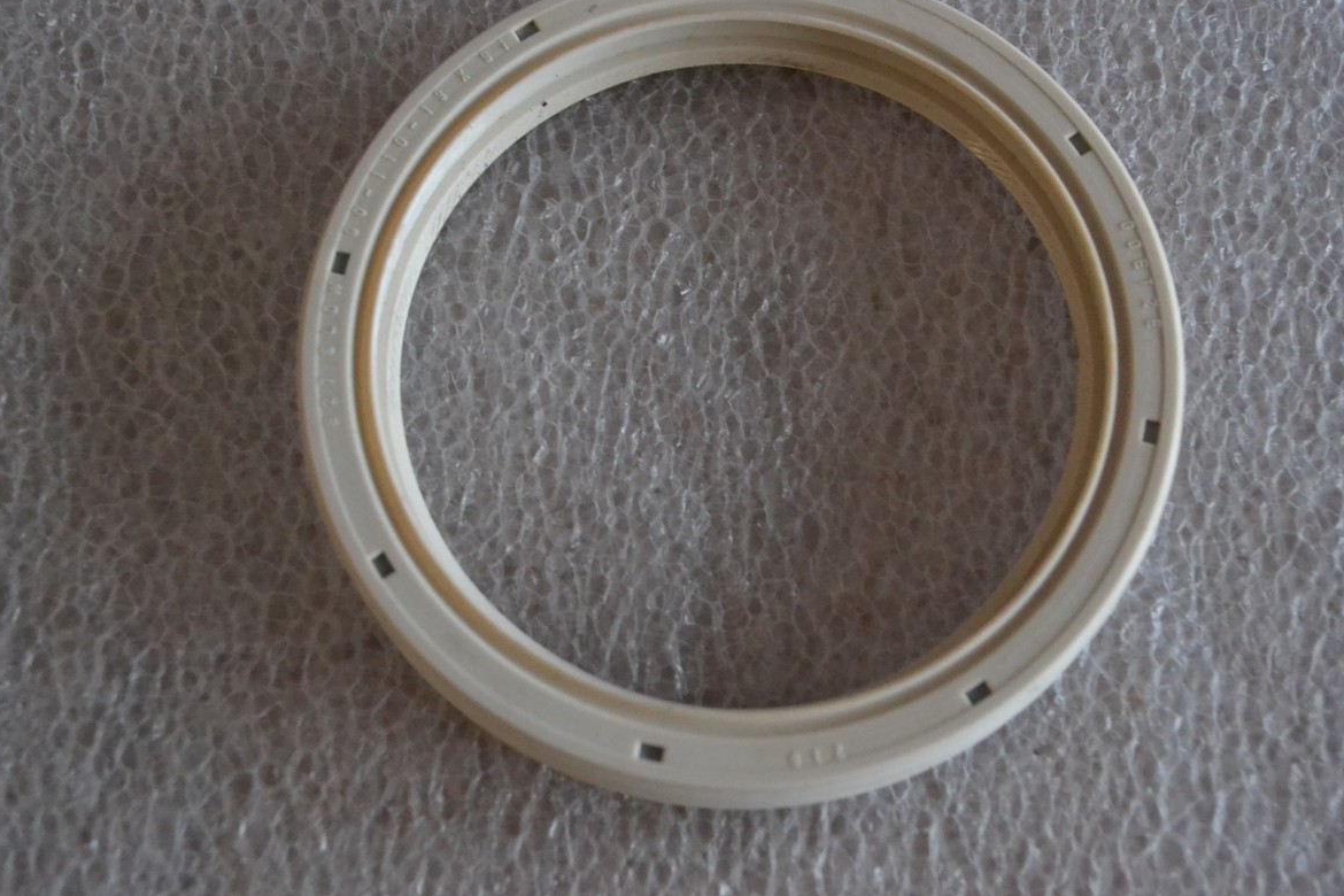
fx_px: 2261
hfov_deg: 33.1
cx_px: 741
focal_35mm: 61
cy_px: 380
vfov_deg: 22.4
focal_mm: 35
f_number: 5
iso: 3200
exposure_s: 1/30
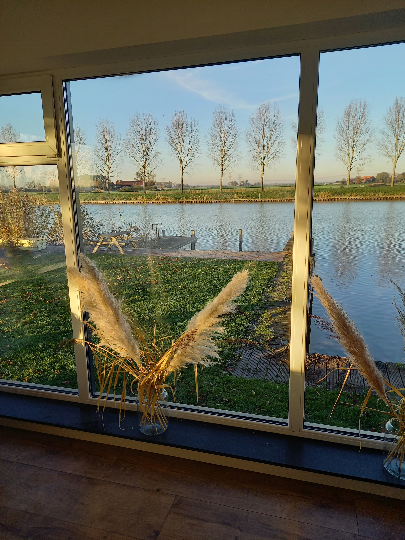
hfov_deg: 54.9
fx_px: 390
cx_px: 202
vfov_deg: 69.4
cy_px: 270
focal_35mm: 25
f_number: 1.8
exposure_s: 1/158
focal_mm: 4.65
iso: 50
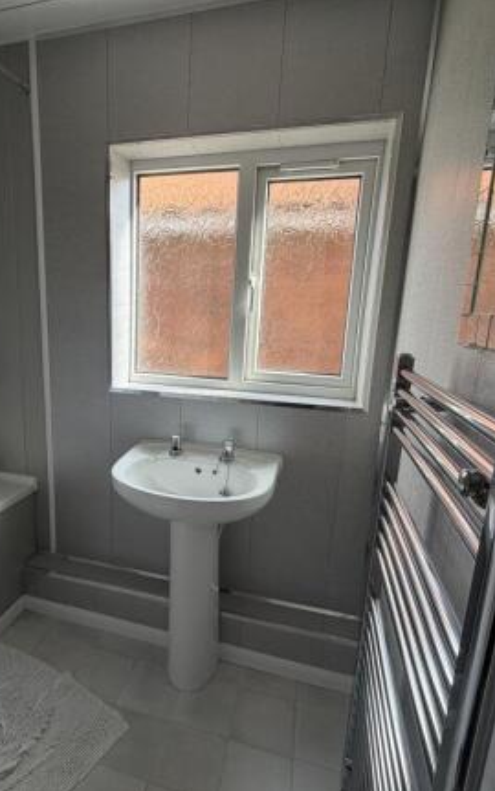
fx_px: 432
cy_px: 396
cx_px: 184
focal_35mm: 20
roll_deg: -1.3
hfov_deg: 58.9
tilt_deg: -11.9
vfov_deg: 85.1
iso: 80
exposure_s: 1/121
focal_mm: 2.22
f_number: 2.2
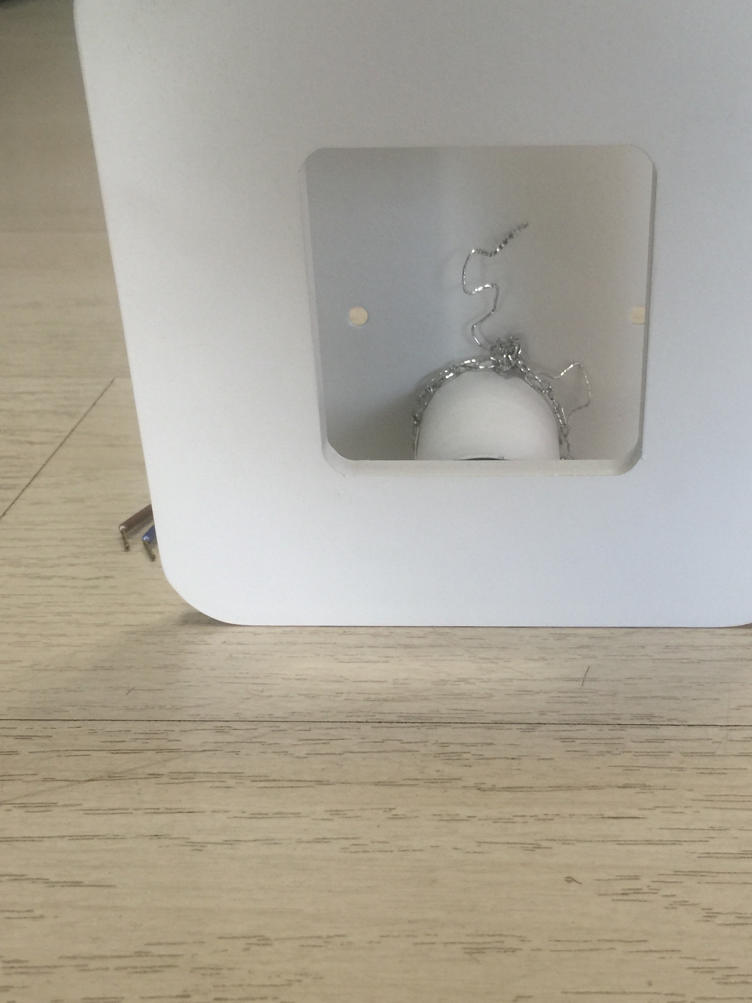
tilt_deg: -27.2
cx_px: 473
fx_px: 1217
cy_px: 561
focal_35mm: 42
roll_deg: +0.3
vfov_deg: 44.7
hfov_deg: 34.2
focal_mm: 4.15
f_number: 2.2
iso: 40
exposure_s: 1/33
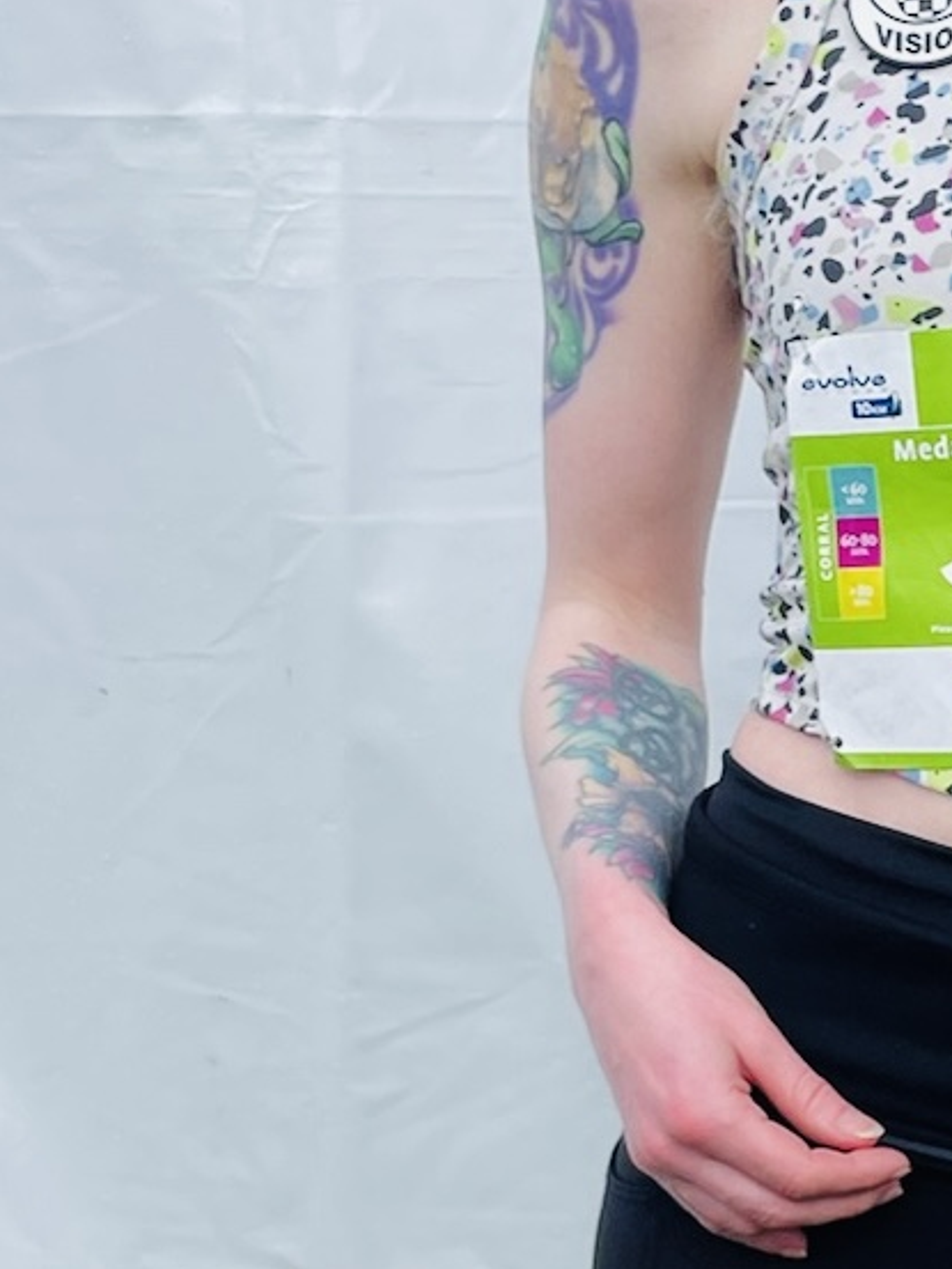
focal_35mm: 59
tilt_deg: -16.6
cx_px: 1038
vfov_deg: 31.9
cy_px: 280
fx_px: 2163
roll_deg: -2.2
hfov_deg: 23.4
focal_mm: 4.2
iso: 32
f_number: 1.6
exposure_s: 1/3401
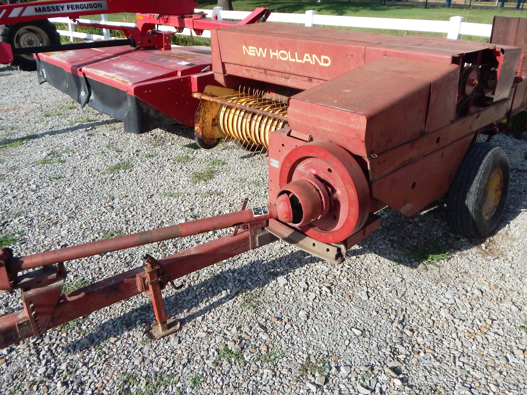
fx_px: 426
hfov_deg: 63.4
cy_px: 169
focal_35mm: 28
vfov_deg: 49.6
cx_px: 271
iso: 125
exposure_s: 1/400
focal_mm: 4
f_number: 6
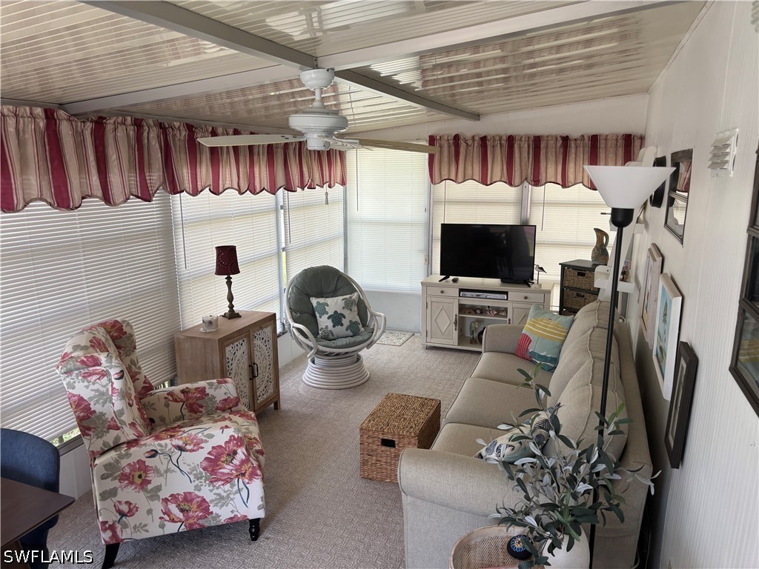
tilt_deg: -11.3
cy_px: 284
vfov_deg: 53.1
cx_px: 380
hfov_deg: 67.3
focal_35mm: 26
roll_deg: +1.9
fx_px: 570
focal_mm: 5.96
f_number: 1.6
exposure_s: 1/121
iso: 64
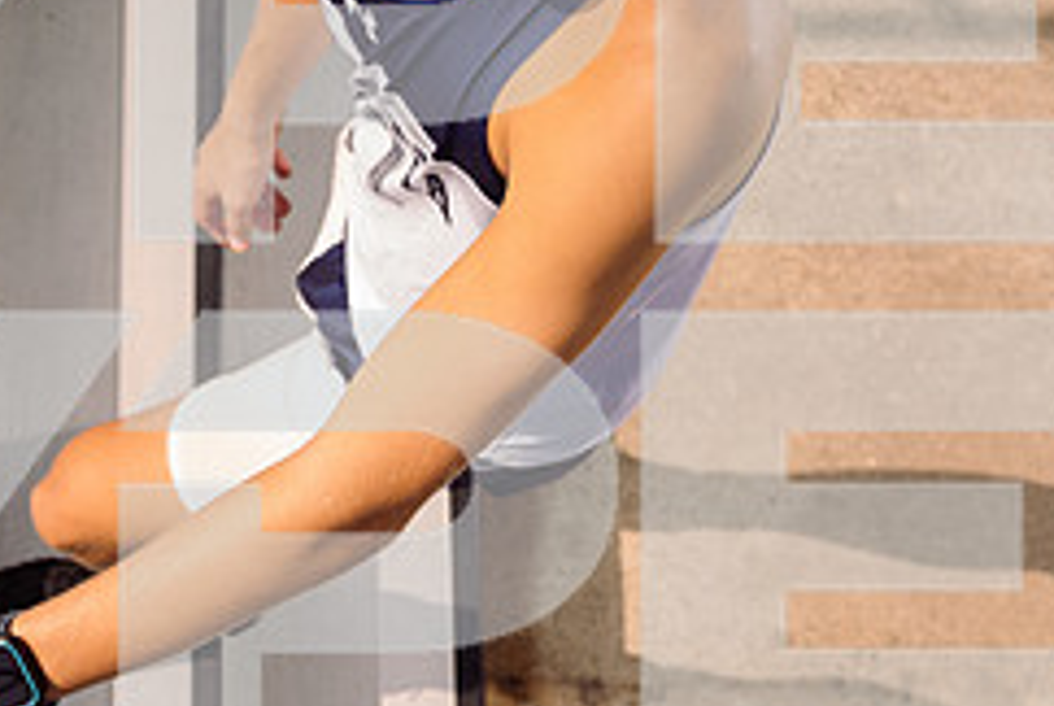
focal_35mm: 91
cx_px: 48
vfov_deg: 14.8
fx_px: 2667
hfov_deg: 21.7
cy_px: 15
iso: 64
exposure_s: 1/250
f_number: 6.3
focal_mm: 38
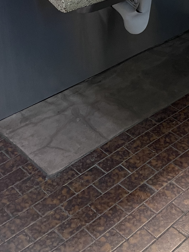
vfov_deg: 27.7
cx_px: 177
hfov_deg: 23.3
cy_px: -52
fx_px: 444
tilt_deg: -15.6
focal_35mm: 61
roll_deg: +0.4
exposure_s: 1/86
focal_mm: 5.1
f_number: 1.6
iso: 125
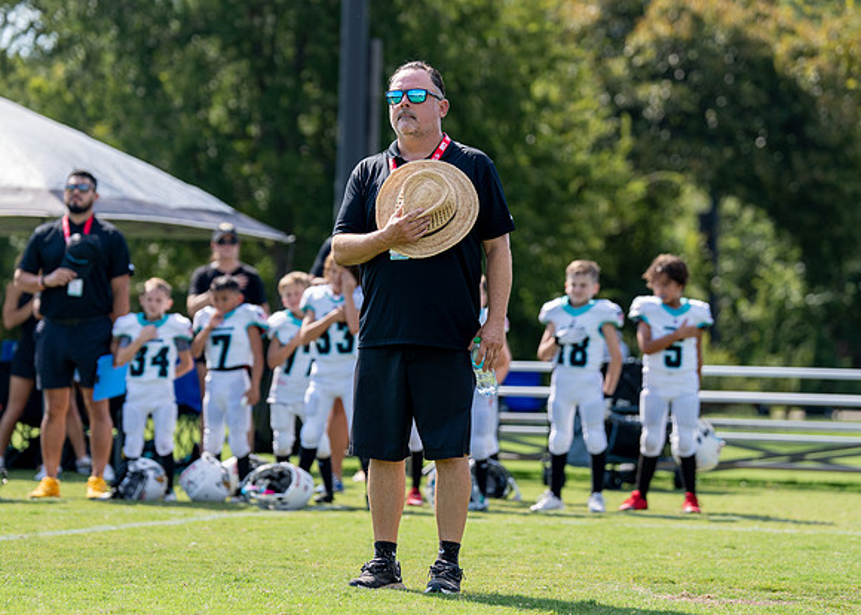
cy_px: 239
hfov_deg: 12.9
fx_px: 3802
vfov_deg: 9.2
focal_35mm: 156
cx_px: 407
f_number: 2.8
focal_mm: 120
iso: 160
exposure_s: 1/1600
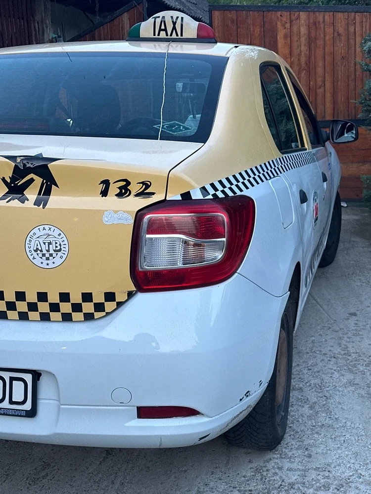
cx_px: 186
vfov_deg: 39.7
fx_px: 686
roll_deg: +2.8
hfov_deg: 30.3
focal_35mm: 48
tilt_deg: -7.2
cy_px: 247
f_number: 1.78
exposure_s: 1/60
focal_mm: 6.86
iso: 100
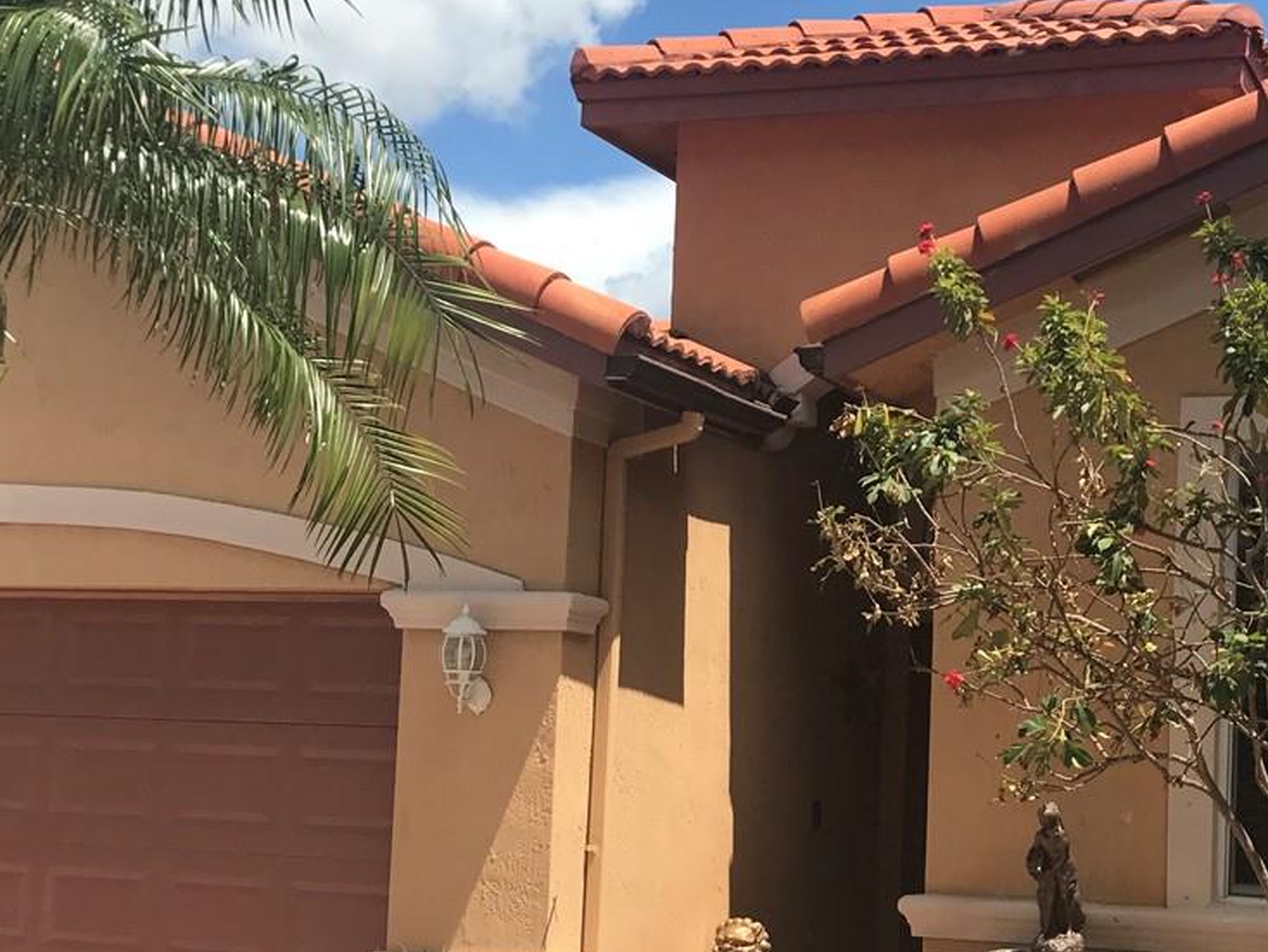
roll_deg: -2.9
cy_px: 619
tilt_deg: +4.7
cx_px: 912
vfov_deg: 24.0
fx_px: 2235
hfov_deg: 31.2
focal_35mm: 61
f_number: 1.8
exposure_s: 1/2037
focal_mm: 3.99
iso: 20
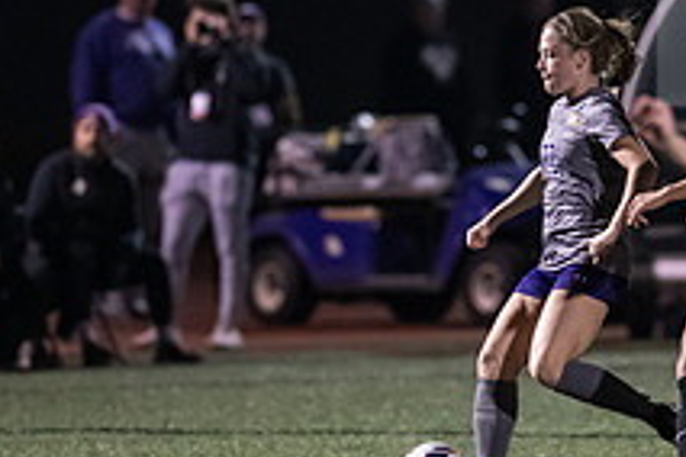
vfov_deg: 1.7
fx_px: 15586
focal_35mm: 818
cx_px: 560
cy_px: 227
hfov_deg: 2.5
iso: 8000
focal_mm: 300
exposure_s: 1/1000
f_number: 2.8
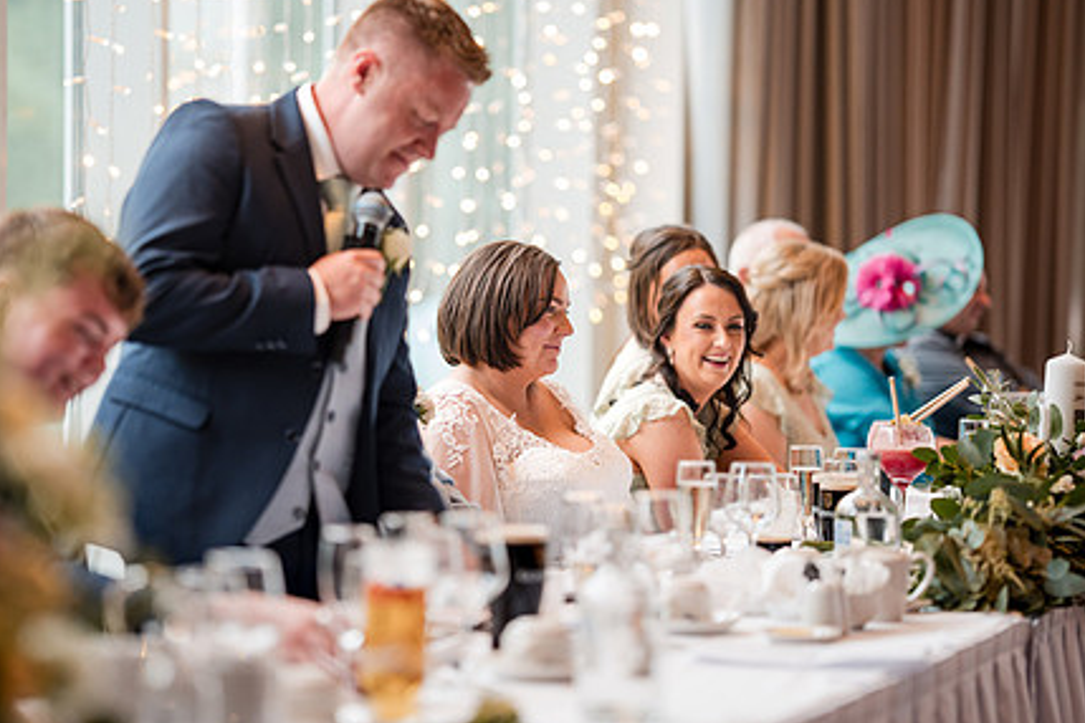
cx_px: 483
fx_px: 3466
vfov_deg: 11.9
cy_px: 353
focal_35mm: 115
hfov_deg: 17.8
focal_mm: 85
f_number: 1.4
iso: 640
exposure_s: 1/500
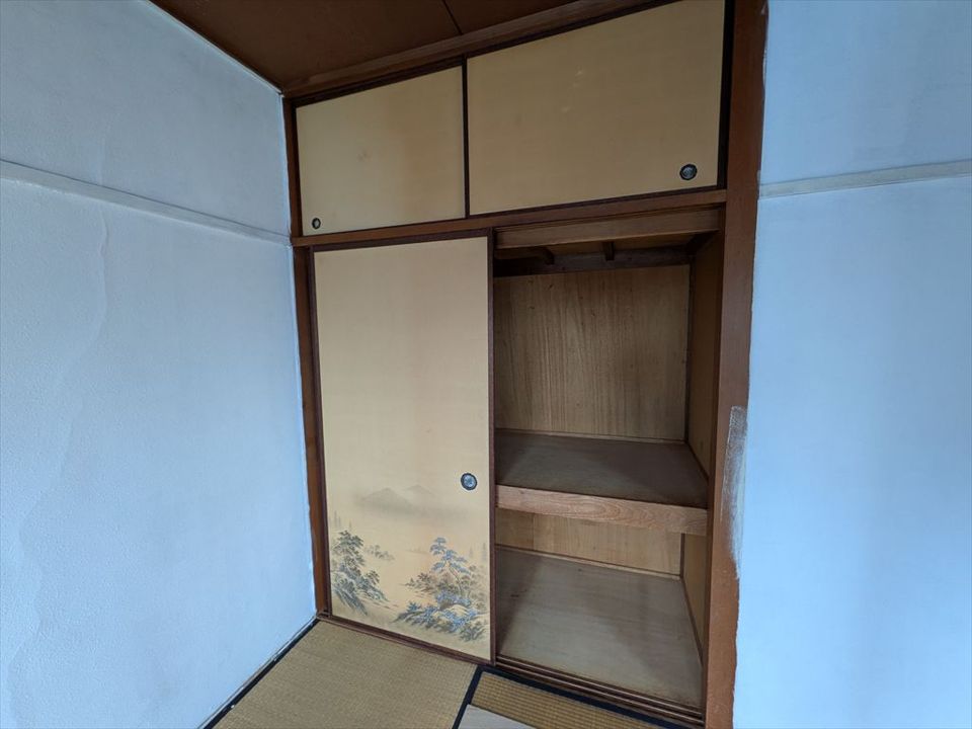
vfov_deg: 85.7
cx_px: 486
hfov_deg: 102.1
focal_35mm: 14
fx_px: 393
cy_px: 364
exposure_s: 1/37.9
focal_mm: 1.85
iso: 78
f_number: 2.2
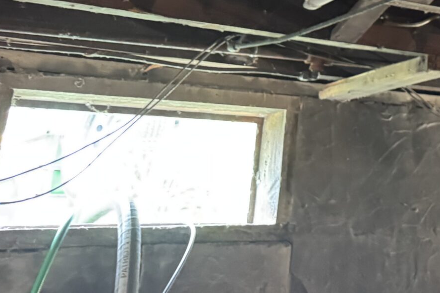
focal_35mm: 72
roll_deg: +2.2
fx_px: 880
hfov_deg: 23.5
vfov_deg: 16.9
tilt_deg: +26.6
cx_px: 627
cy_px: -167
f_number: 1.78
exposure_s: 1/30
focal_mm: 6.76
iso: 1000
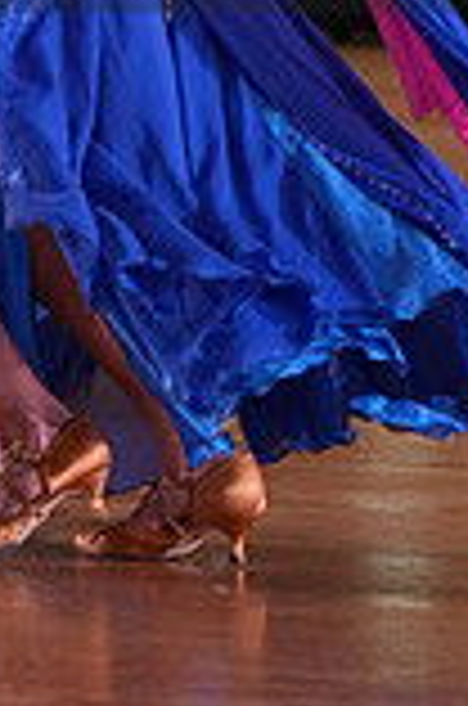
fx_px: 9068
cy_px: -135
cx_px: -119
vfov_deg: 4.4
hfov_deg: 3.0
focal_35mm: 463
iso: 1250
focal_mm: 125
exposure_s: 1/500
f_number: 4
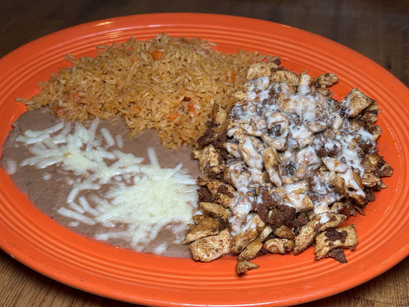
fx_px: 567
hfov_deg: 39.7
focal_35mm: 48
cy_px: 154
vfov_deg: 30.3
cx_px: 204
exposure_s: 1/60
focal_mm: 6.8
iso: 64
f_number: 1.8
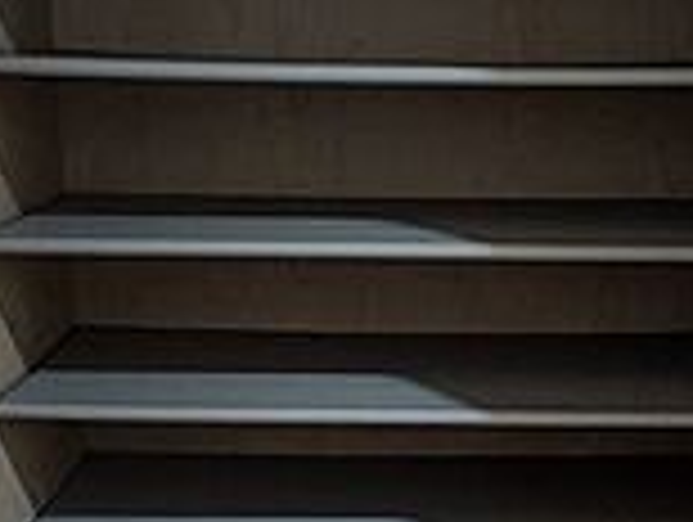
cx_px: 418
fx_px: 1163
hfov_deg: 33.1
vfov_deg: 25.0
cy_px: 392
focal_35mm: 58
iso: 550
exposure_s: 1/40
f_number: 2.2
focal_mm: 1.83
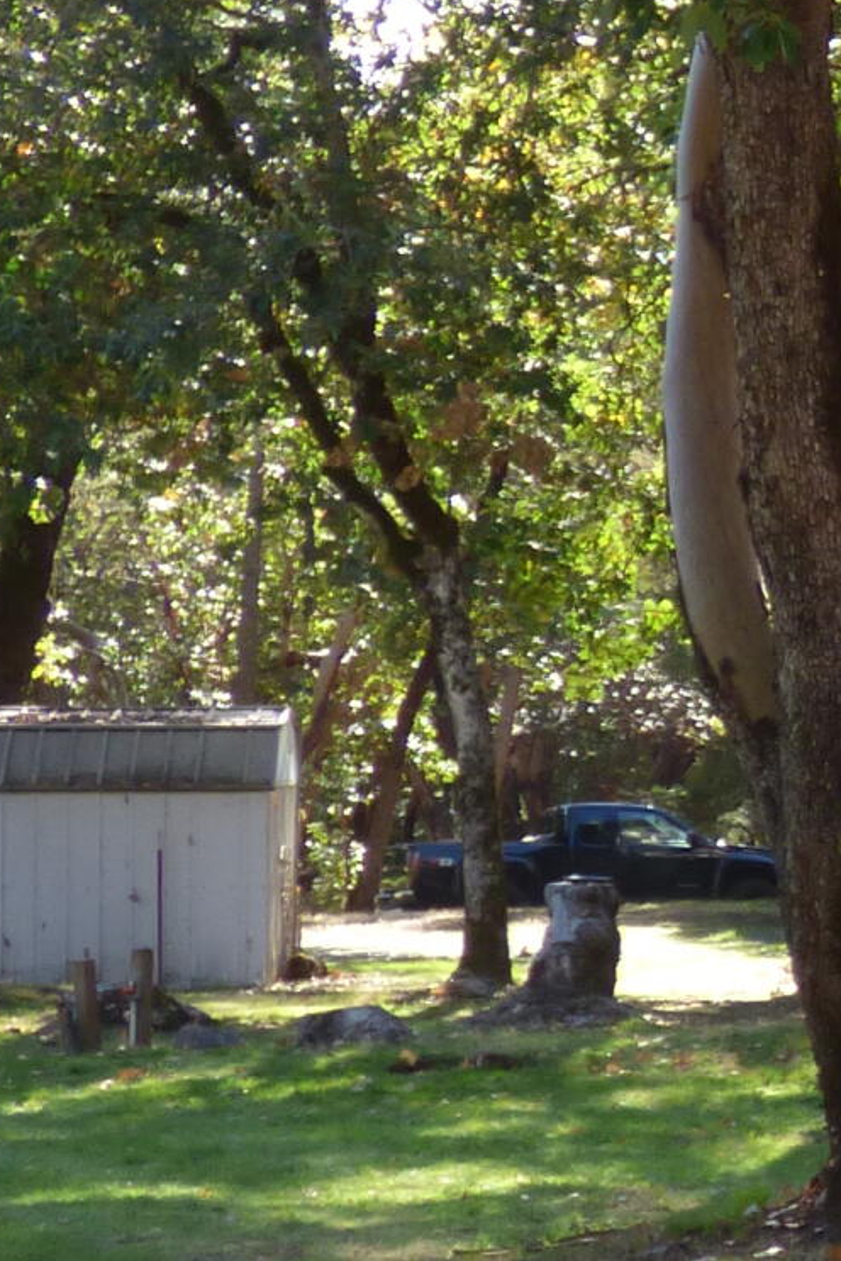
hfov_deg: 8.6
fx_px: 5291
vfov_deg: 13.6
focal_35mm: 151
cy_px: 583
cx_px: 1704
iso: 100
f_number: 3.4
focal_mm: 6.18
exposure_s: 1/100
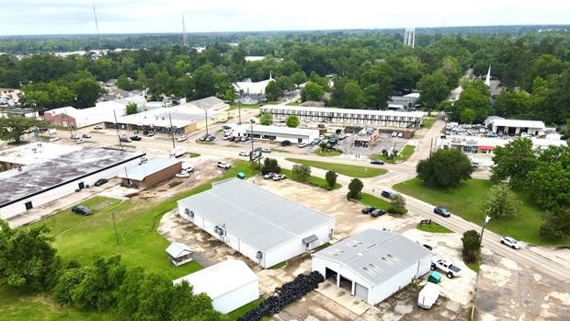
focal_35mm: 27
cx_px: 279
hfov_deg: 69.8
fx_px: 408
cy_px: 210
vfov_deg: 42.4
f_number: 2.8
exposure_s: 1/725
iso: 100
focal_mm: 4.5
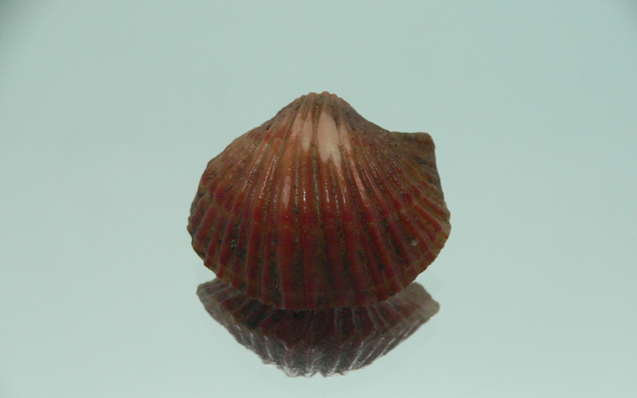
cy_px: 234
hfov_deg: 51.5
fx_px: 660
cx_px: 323
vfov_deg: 33.5
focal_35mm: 38
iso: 150
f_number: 2.8
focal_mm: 4.6
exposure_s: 1/60
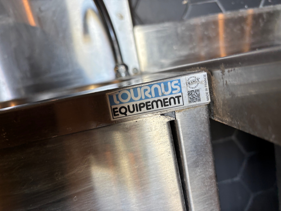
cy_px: 106
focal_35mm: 26
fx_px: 211
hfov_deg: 67.3
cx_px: 140
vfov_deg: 53.1
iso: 100
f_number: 1.6
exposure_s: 1/50
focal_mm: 5.96
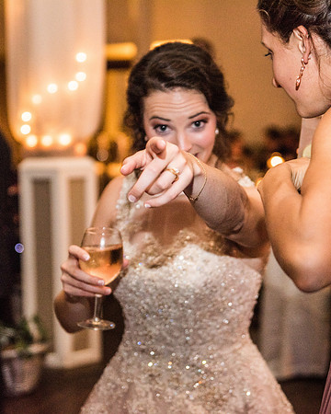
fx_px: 965
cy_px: 207
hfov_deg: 19.5
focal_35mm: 79
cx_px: 163
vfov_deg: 24.2
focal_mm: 56
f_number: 2.8
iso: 1000
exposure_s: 1/200
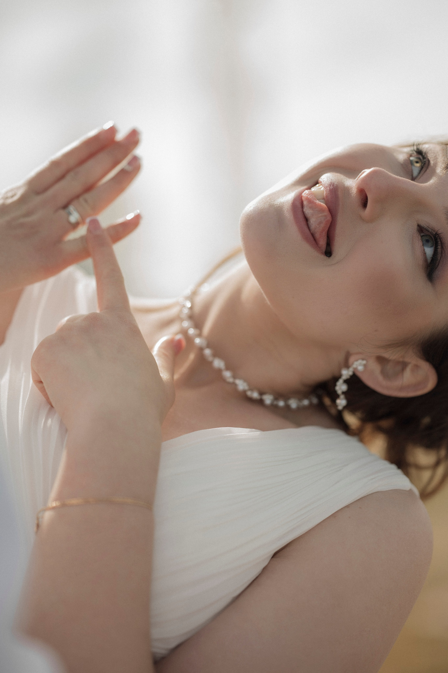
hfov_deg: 16.0
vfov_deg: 23.9
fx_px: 1589
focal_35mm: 85
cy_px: 336
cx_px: 224
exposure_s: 1/2000
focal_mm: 85
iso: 64
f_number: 1.8
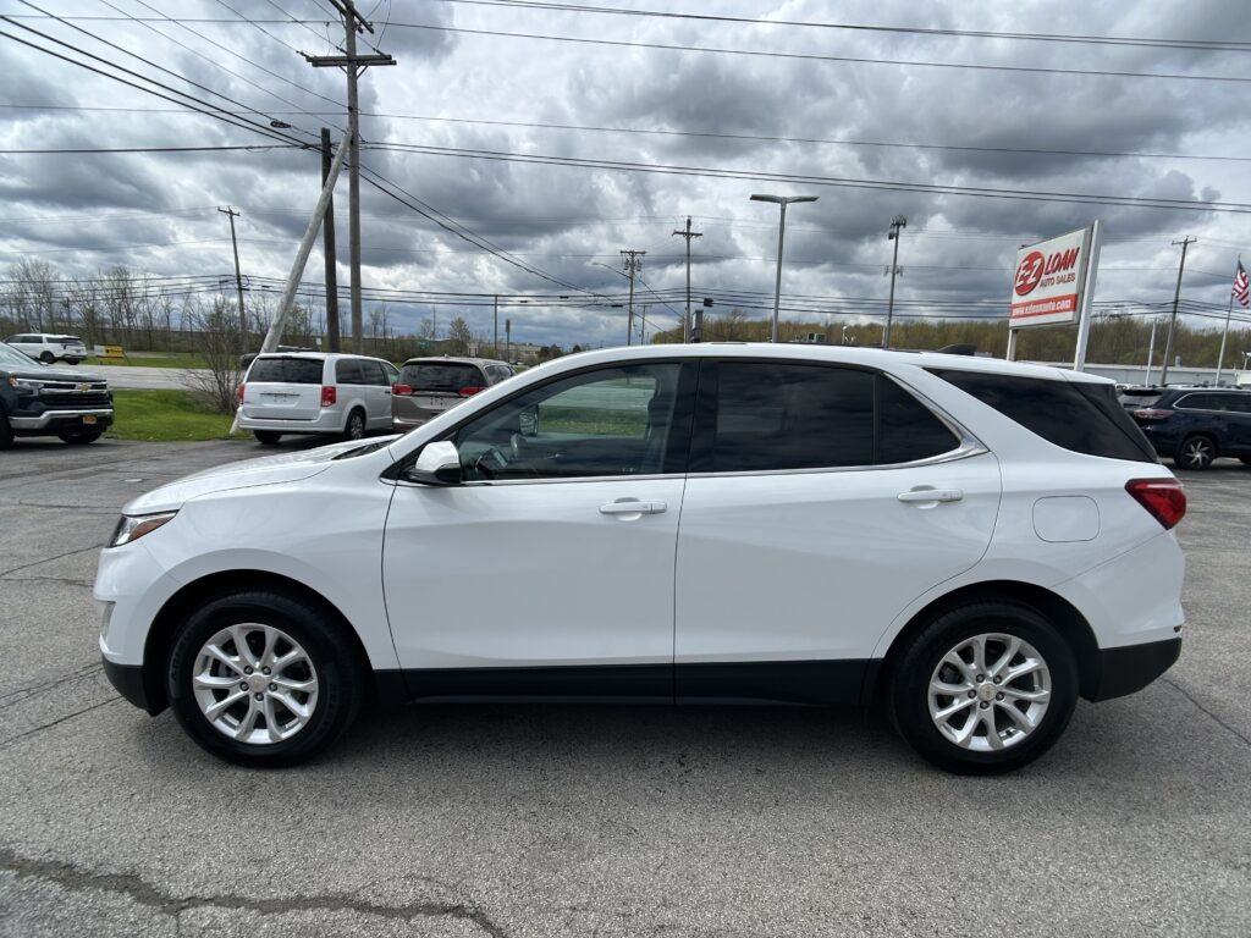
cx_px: 626
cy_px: 469
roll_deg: -2.8
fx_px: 940
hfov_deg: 67.3
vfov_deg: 53.1
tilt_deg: -9.1
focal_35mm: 26
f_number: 1.5
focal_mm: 5.7
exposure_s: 1/6579
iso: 50
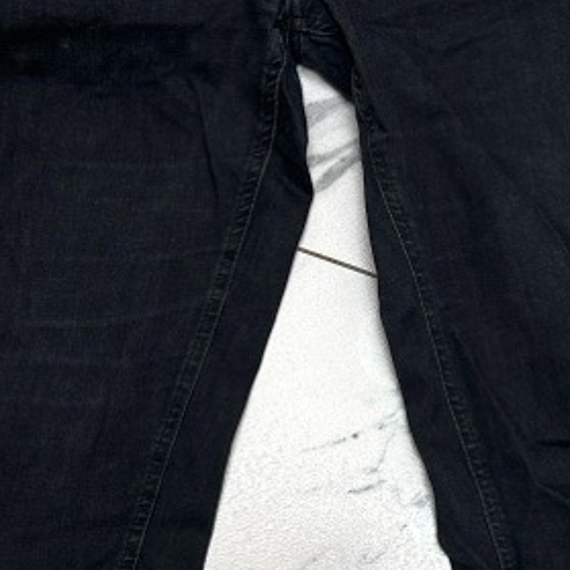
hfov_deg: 22.7
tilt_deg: -79.8
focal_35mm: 76
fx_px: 1416
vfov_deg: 22.8
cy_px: 264
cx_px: 358
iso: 160
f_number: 1.78
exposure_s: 1/121
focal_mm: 6.86
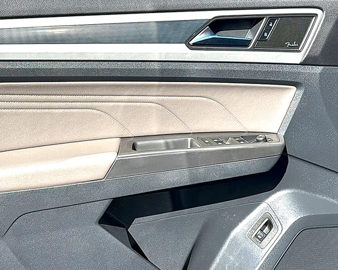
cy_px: 136
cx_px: 176
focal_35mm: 51
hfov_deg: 36.7
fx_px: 510
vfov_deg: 29.7
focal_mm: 6.76
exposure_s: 1/1585
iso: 80
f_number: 1.78
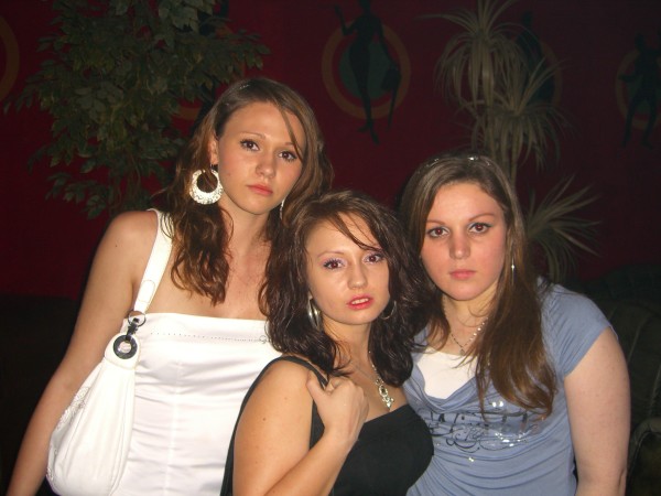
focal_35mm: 38
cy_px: 248
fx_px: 726
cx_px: 330
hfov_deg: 49.0
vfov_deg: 37.7
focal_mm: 7.9
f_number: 2.8
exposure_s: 1/60
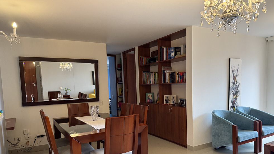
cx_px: 140
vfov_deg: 42.3
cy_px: 104
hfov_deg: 69.8
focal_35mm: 27
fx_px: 196
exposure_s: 1/120
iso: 160
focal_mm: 6.76
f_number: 1.78
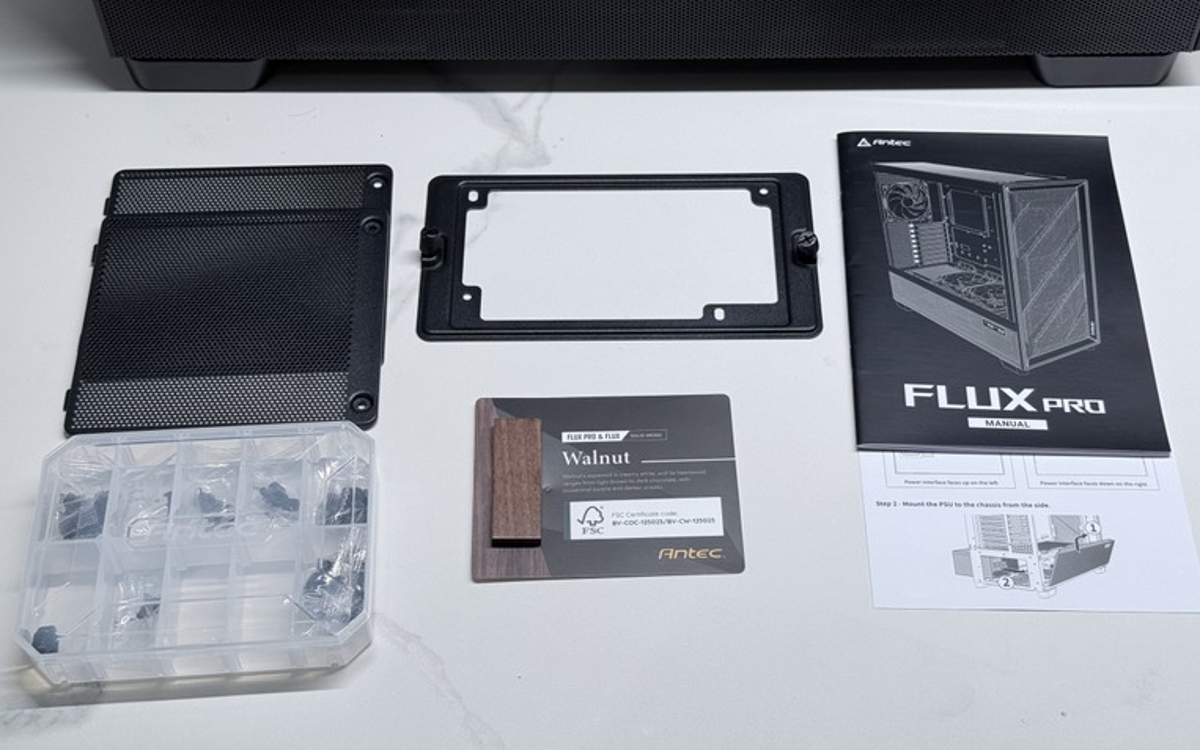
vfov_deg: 24.9
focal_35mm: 52
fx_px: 1701
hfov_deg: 38.9
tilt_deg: -52.7
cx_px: 612
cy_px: 370
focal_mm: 6.76
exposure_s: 1/120
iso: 64
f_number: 1.78
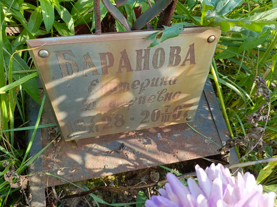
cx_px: 138
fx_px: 200
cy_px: 104
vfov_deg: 54.9
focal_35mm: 25
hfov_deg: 69.4
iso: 112
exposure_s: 1/146
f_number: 1.69
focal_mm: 4.76
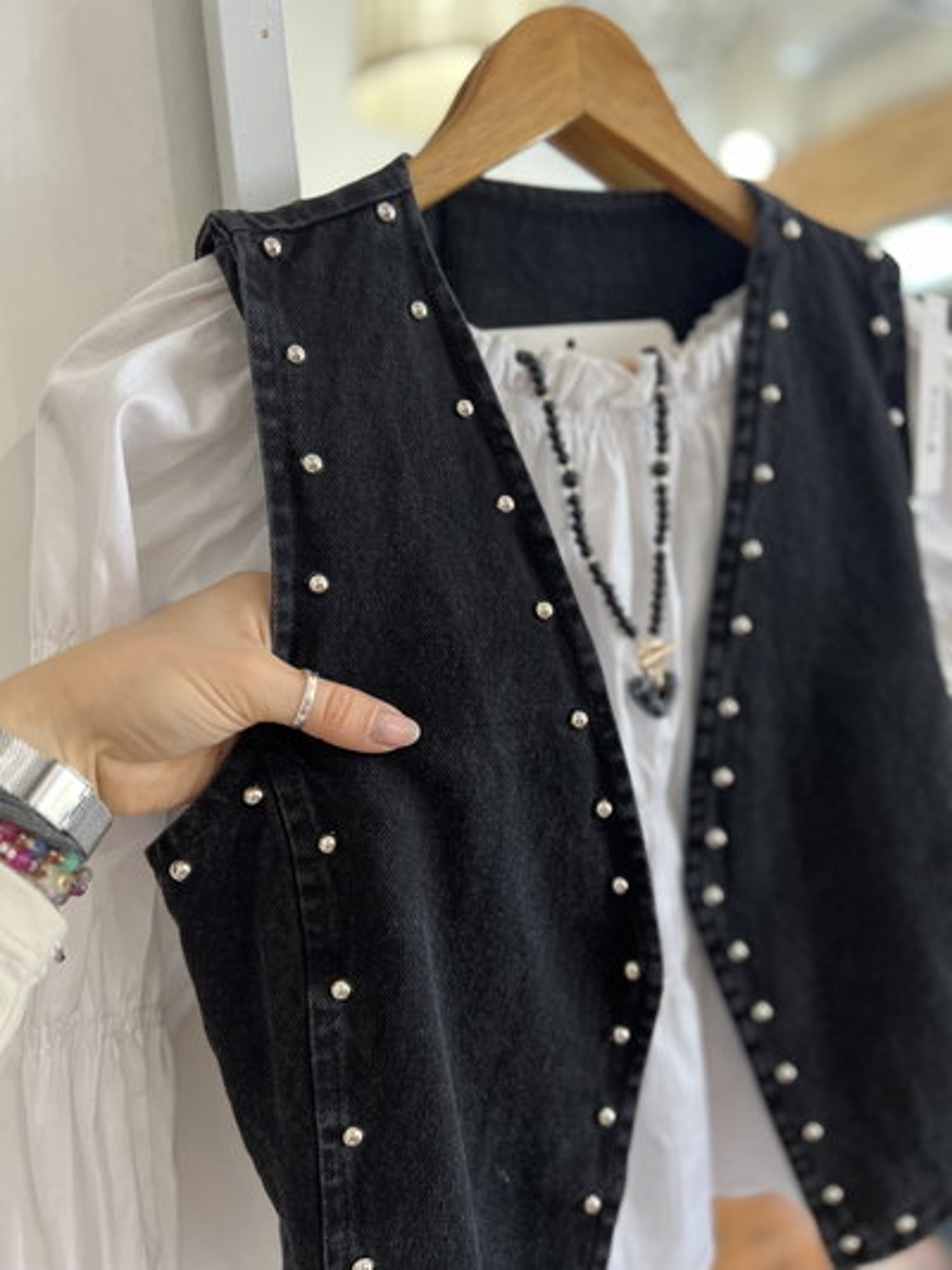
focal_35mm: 26
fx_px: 953
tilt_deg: -11.2
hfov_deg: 53.1
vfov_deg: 67.3
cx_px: 476
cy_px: 635
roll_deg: +3.0
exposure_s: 1/68
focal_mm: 5.7
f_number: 1.5
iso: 125
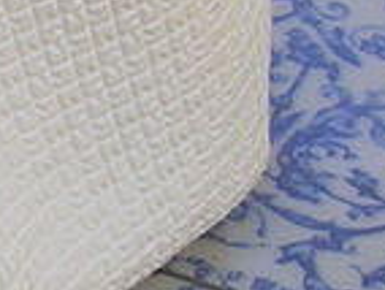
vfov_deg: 5.6
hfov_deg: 6.9
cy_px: 160
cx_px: -626
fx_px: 2975
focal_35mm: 267
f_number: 2.8
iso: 50
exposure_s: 1/291
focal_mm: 5.8
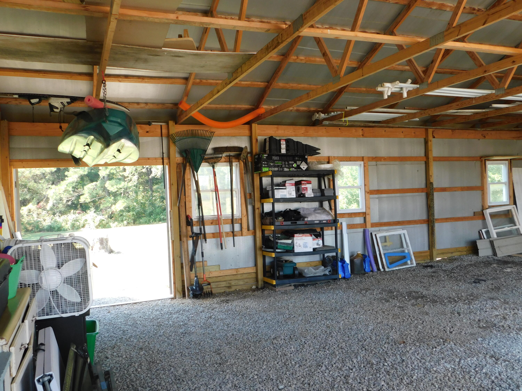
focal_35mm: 30
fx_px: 452
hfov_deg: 60.0
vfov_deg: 46.8
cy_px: 196
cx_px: 261
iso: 125
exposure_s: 1/80
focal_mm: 5.3
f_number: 3.2
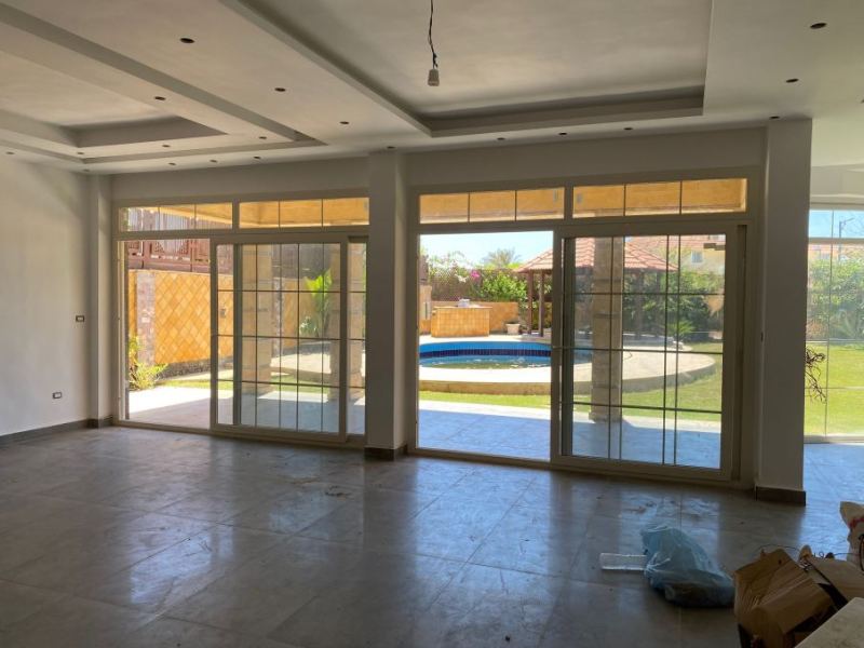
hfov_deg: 67.3
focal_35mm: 26
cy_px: 324
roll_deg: -0.6
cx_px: 432
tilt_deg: -0.8
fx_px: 649
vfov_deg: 53.1
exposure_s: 1/391
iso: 32
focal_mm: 4.25
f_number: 1.8
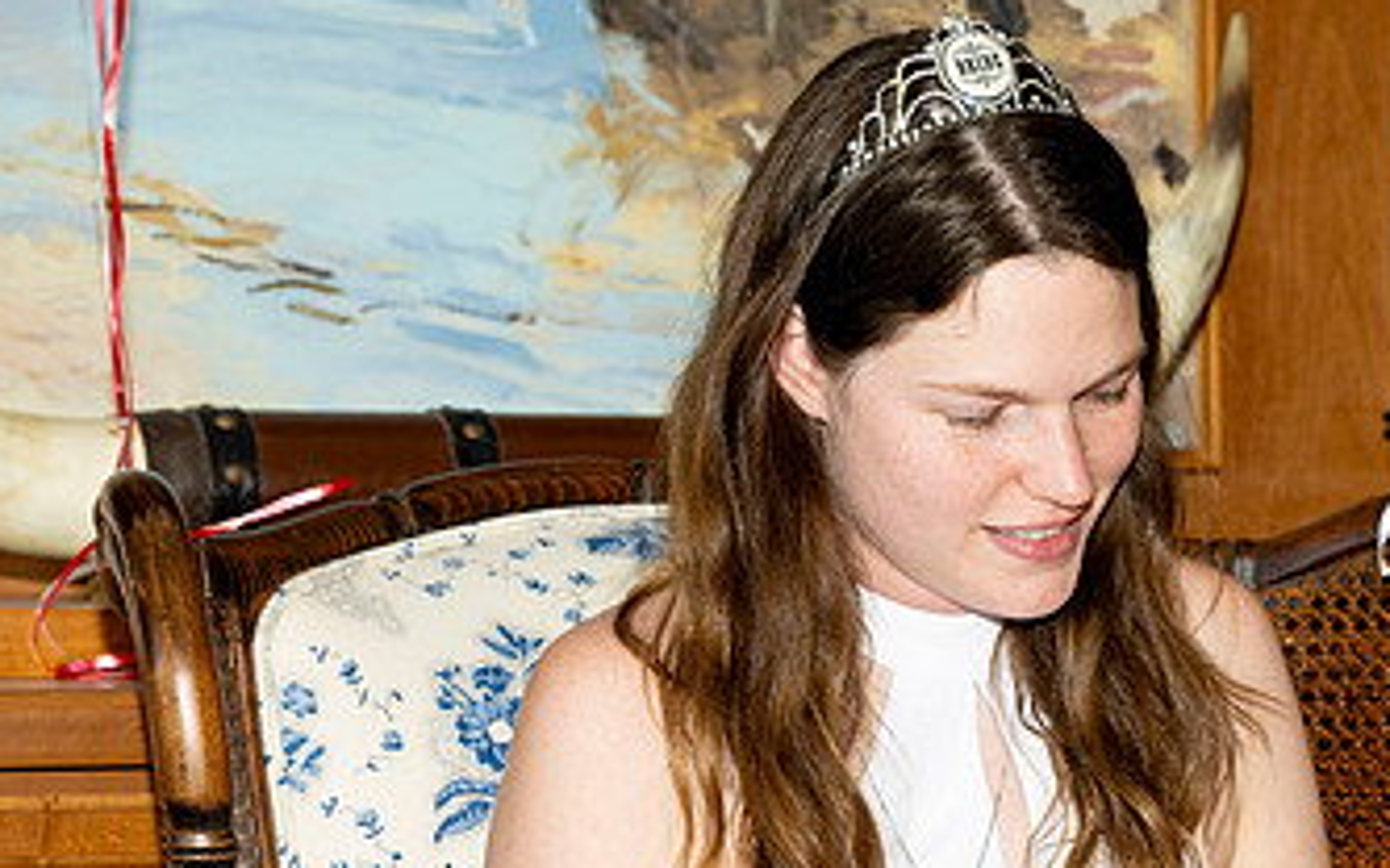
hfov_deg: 15.6
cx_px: 1173
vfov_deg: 9.8
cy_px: 724
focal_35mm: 133
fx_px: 5037
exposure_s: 1/100
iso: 640
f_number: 6.3
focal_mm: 75
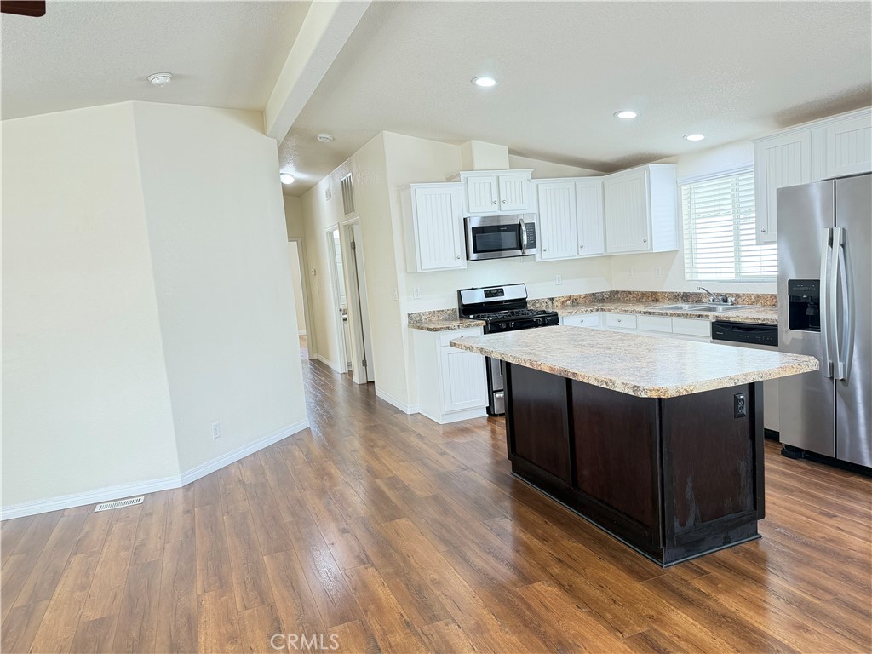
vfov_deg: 56.8
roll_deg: +4.2
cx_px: 436
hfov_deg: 71.6
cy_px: 327
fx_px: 605
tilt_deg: -6.2
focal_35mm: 24
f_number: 1.78
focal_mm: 6.76
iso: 320
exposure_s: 1/60
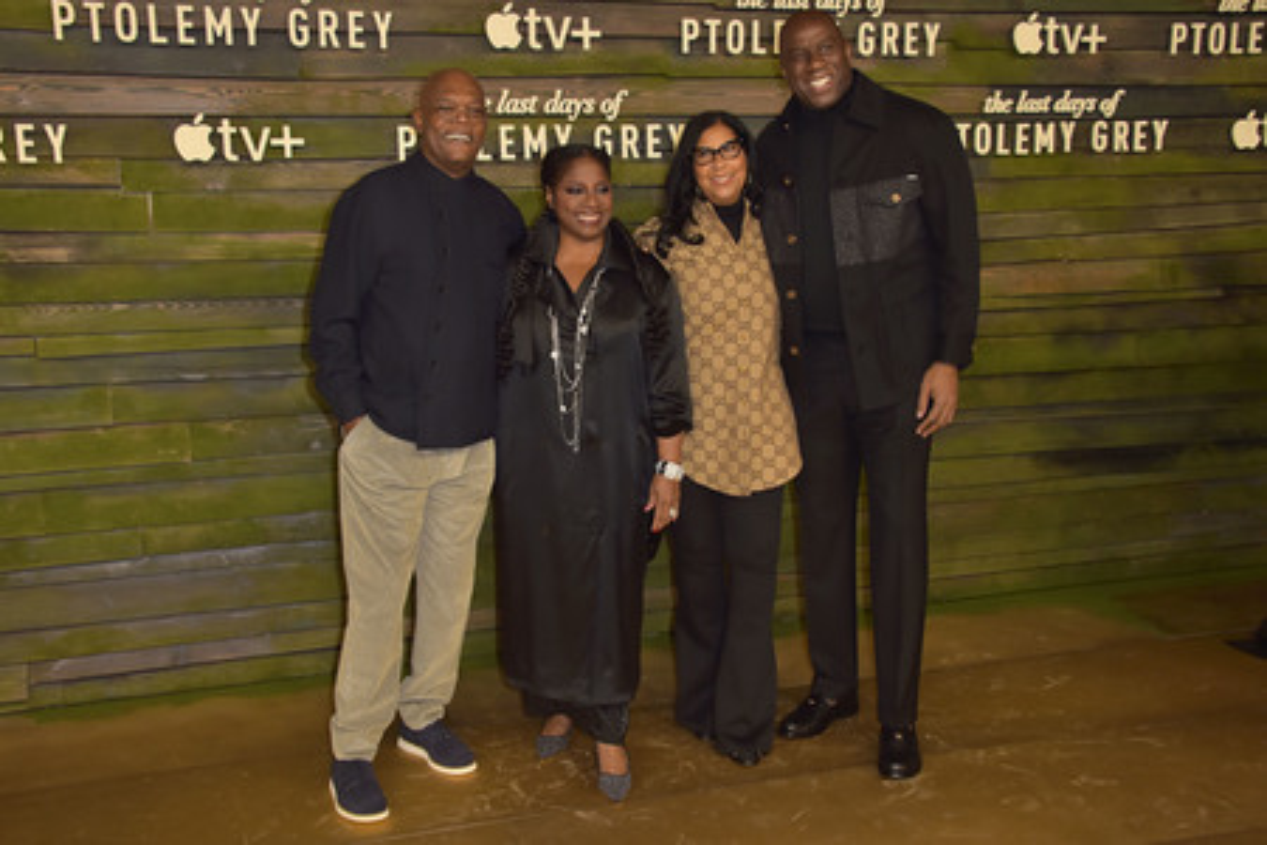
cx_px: 634
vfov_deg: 35.1
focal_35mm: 38
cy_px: 422
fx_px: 1337
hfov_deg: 50.7
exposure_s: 1/250
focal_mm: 38
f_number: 7.1
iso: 320
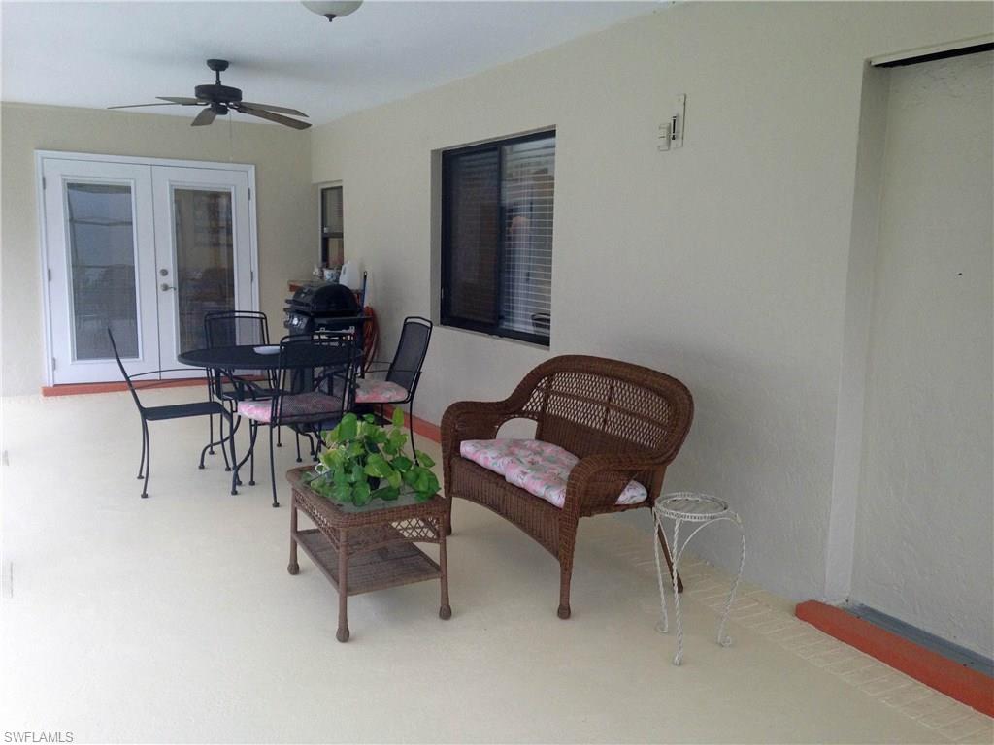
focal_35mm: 33
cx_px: 497
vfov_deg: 42.9
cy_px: 372
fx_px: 948
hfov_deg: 55.4
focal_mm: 4.12
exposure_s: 1/120
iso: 100
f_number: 2.4
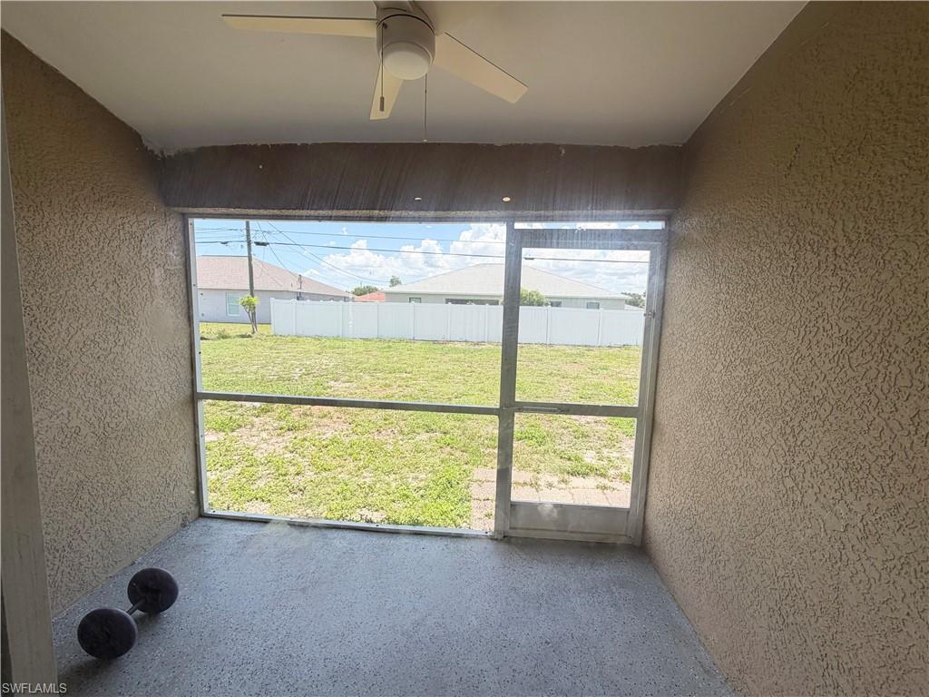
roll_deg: -2.2
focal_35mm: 14
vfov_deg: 85.7
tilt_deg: -6.6
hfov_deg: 102.1
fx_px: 376
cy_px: 348
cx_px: 464
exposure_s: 1/502
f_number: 2.2
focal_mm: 2.22
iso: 50
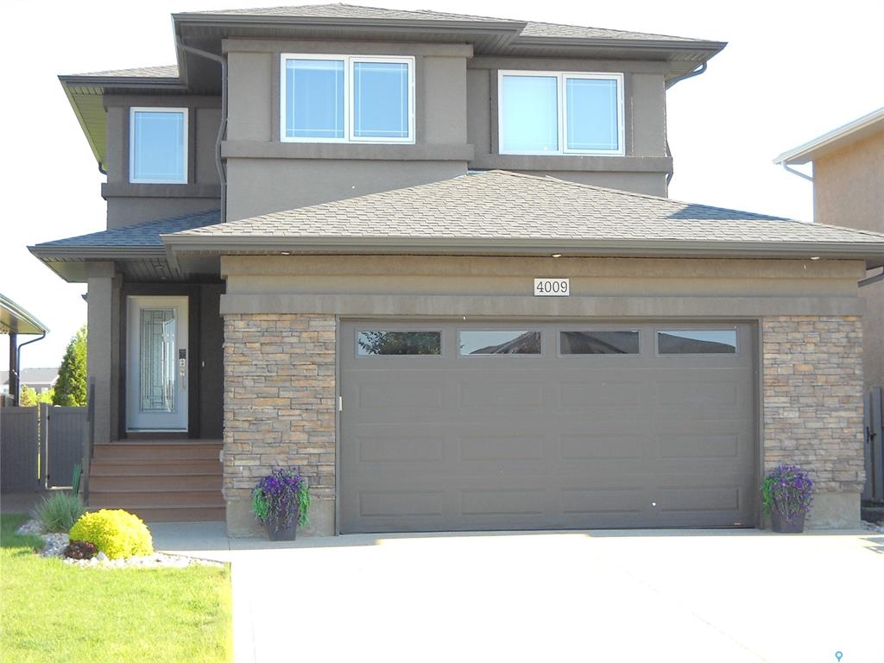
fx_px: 1660
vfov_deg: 22.6
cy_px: 332
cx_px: 442
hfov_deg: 29.8
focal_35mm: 65
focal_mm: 10.84
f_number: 4
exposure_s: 1/96
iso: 64
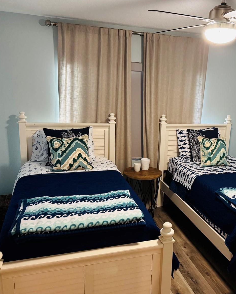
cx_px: 162
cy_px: 149
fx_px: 279
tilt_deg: -14.0
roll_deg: -2.4
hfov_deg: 44.9
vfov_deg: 55.7
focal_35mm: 32
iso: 800
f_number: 1.78
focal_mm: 6.76
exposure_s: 1/40
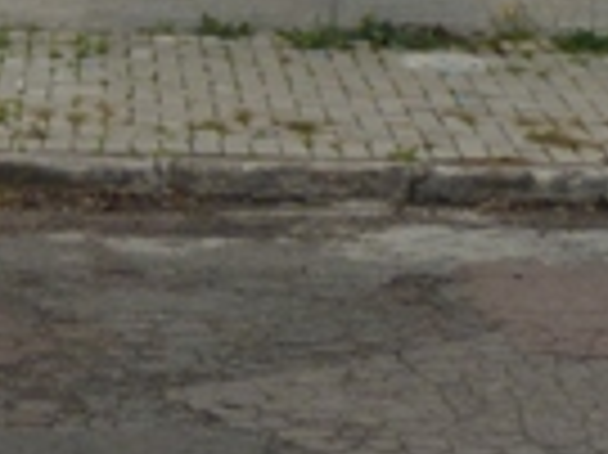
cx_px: 41
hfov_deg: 13.8
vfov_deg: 9.7
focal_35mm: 142
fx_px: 2492
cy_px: -472
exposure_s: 1/400
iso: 80
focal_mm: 5
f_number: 3.4
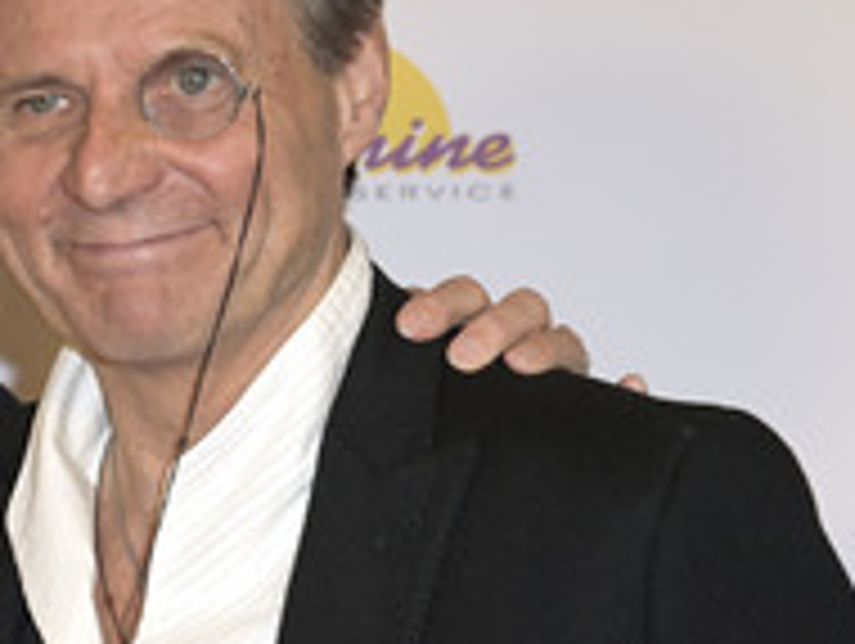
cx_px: -137
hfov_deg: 7.2
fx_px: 6752
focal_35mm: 273
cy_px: 230
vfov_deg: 5.5
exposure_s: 1/160
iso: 640
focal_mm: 120
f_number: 5.6
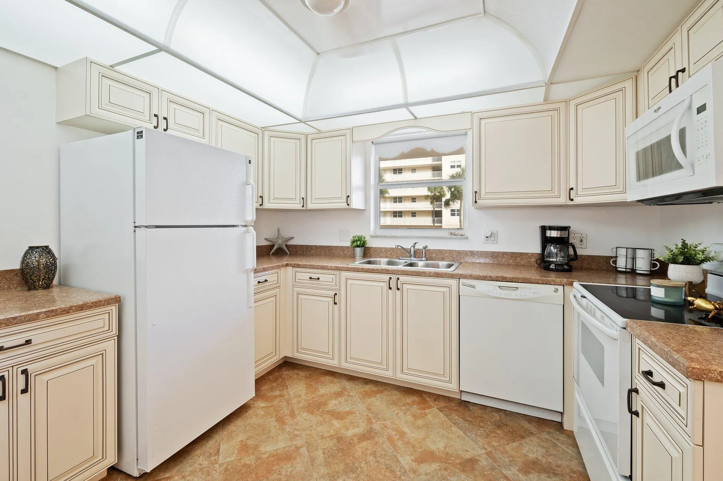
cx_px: 361
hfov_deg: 100.4
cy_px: 237
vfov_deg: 77.2
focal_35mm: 15
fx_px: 301
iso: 200
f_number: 8
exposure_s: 1/6
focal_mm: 14
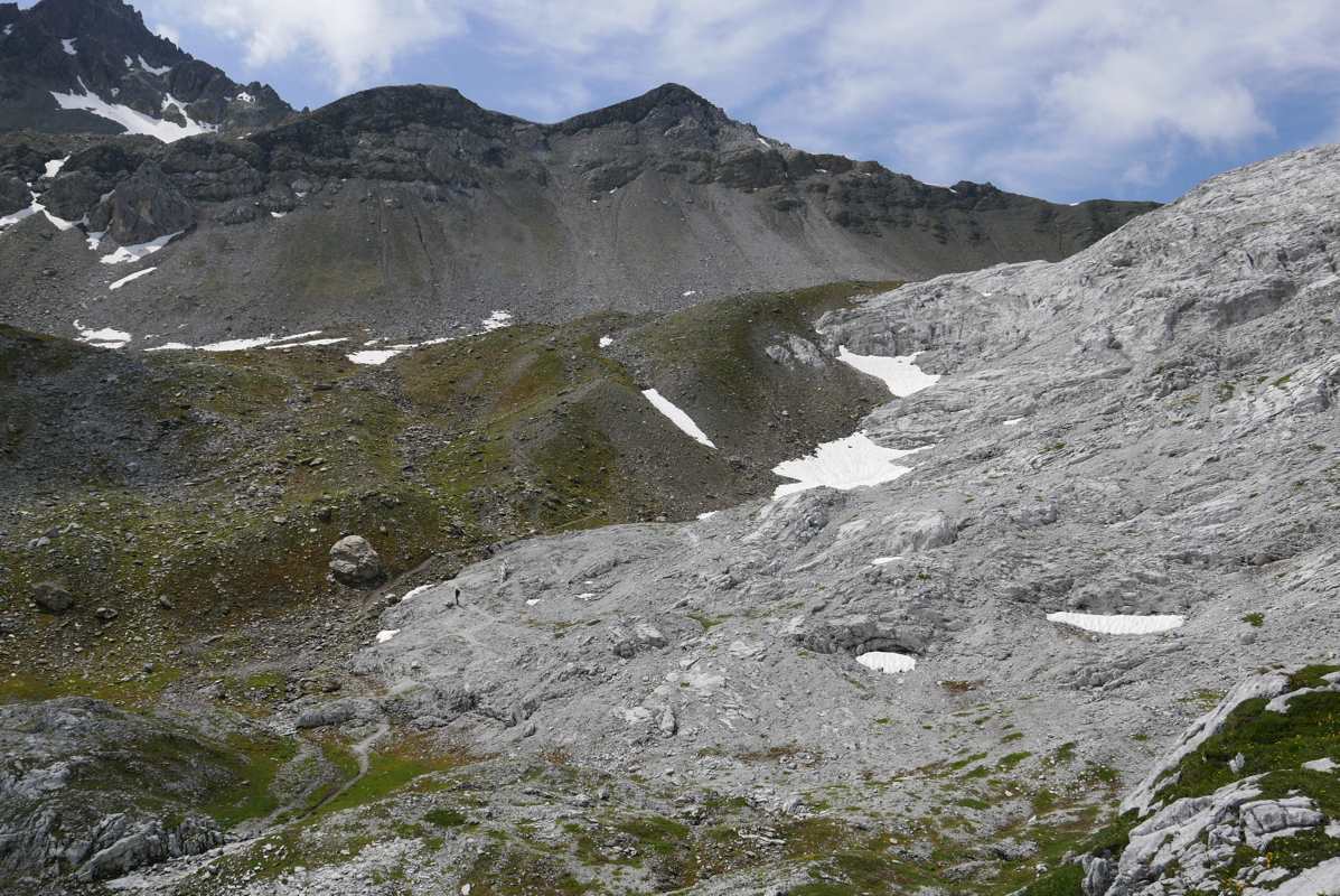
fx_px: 1155
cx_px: 670
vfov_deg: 42.4
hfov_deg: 60.2
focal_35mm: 31
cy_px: 448
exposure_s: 1/1300
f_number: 5.6
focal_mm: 13.9
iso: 200
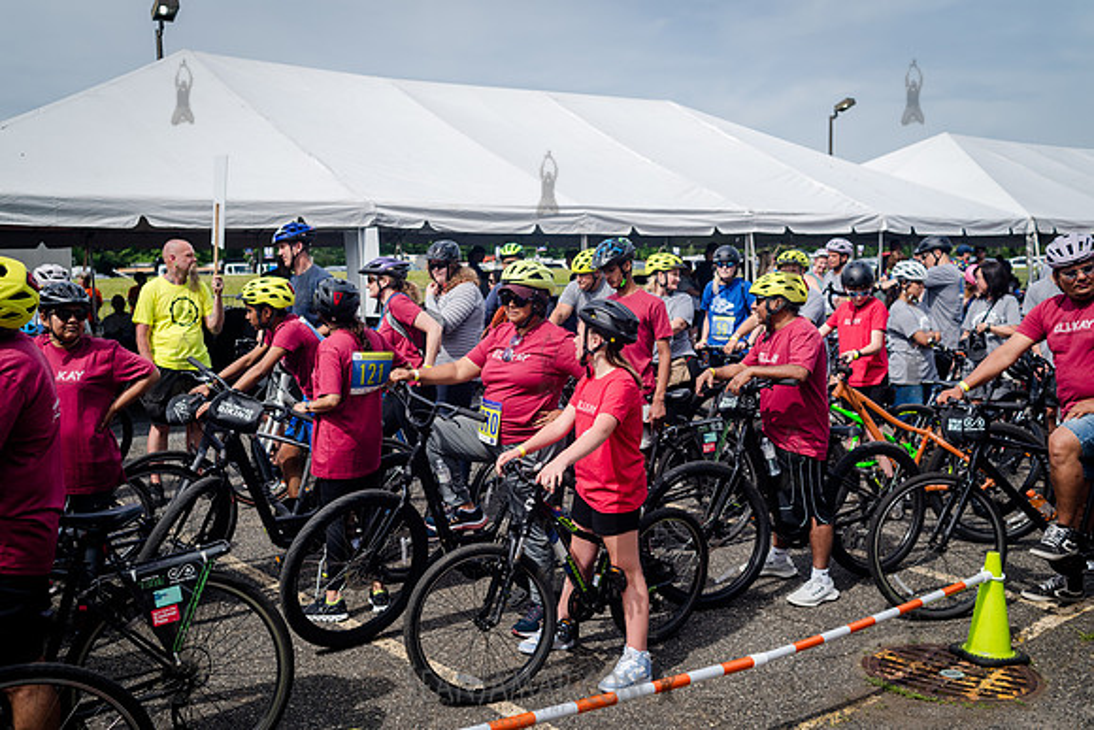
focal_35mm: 35
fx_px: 1064
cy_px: 365
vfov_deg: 37.9
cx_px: 547
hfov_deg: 54.4
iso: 200
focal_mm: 35
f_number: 4
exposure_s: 1/1600
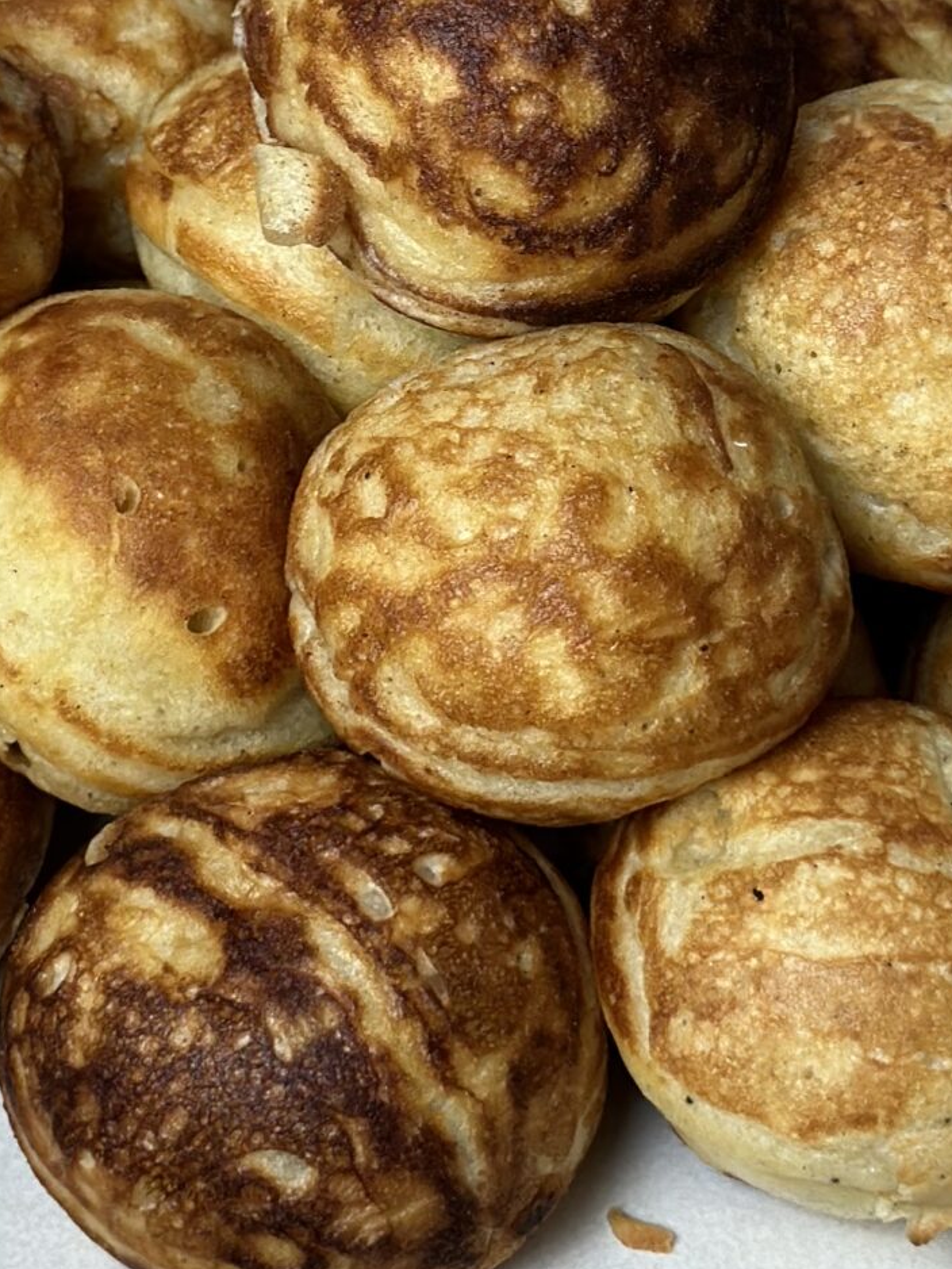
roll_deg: -1.8
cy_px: 279
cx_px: 472
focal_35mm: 131
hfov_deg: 11.3
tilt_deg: -33.3
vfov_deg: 15.0
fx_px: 4801
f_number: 1.78
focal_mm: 6.86
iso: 125
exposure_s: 1/100
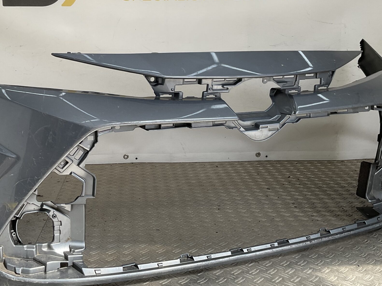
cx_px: 154
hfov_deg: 40.3
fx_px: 519
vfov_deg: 30.8
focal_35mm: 47
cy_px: 120
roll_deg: -0.2
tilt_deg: -7.9
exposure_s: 1/534
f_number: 1.8
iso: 16
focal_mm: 3
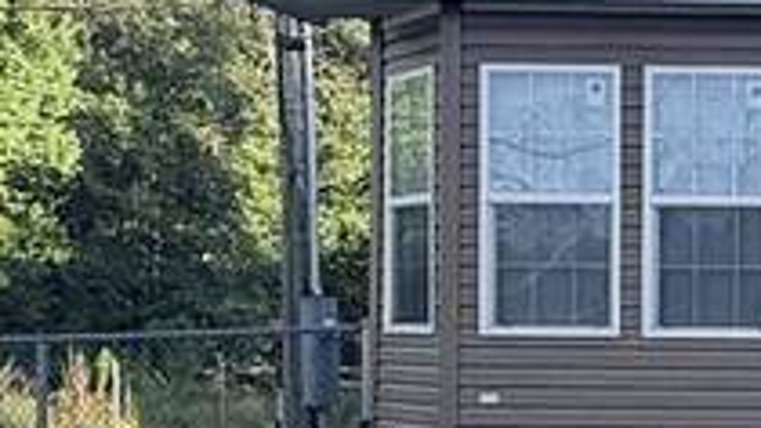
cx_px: 1359
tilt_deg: +0.1
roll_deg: +0.0
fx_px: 1876
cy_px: 363
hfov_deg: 18.2
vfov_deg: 12.9
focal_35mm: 93
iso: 50
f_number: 2.2
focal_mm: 2.22
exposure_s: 1/502
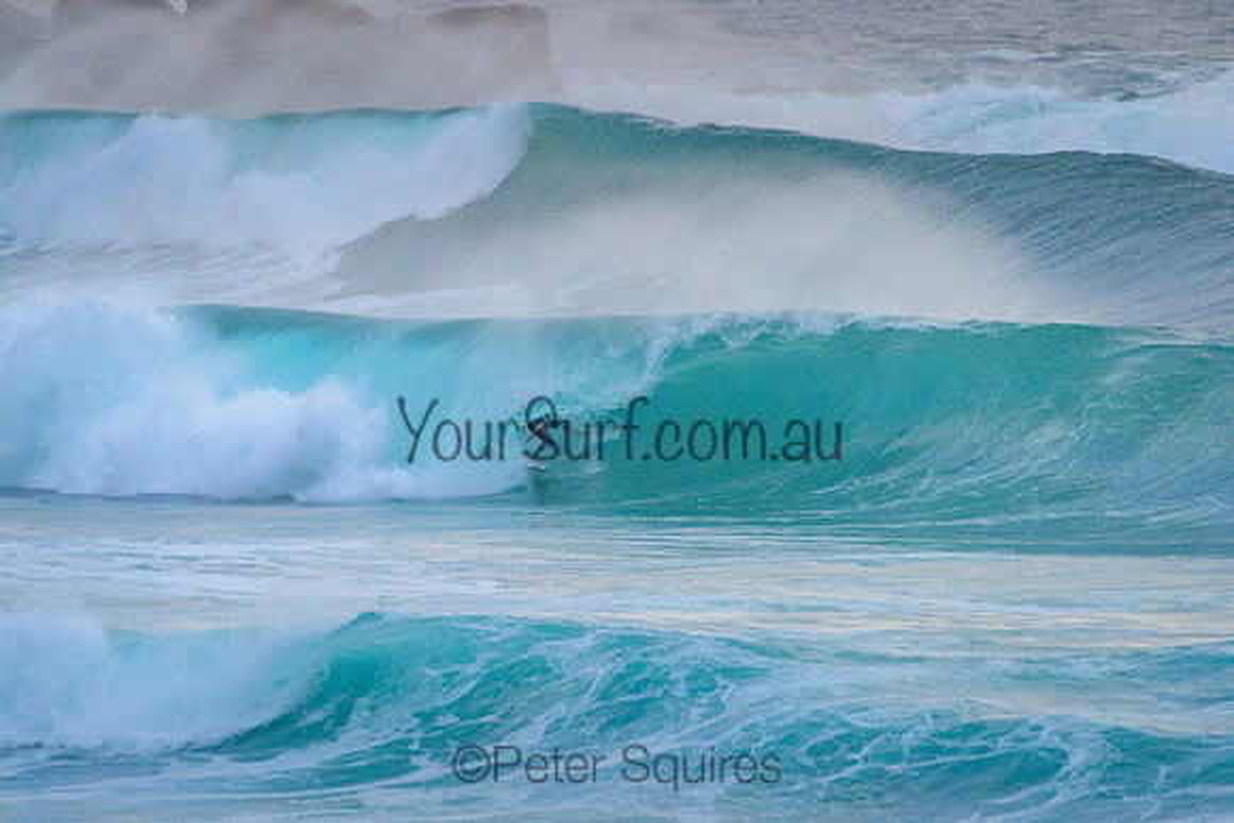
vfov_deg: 2.2
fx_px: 21023
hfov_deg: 3.4
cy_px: 364
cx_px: 568
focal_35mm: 613
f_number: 5.6
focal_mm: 500
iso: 1600
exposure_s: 1/2000
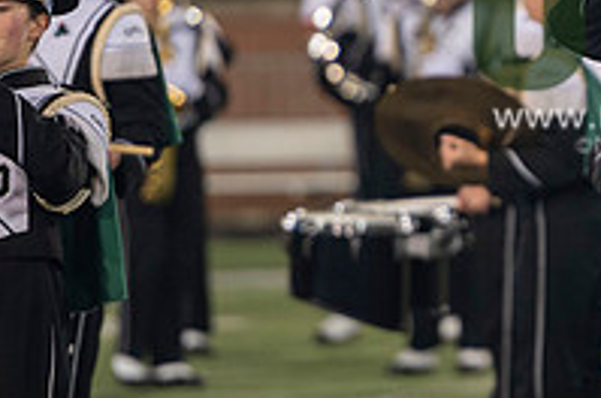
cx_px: 701
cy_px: 9
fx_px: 9734
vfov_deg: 2.3
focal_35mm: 584
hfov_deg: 3.5
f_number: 2.8
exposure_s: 1/500
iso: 1000
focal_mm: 200
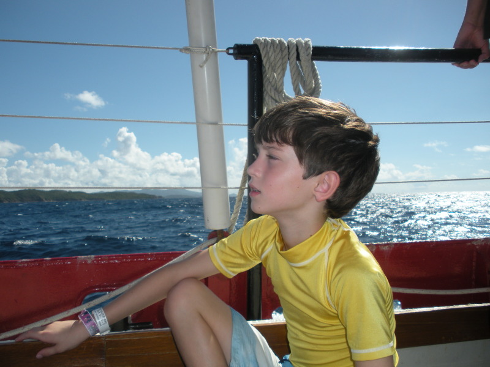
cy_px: 184
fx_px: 510
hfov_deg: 51.4
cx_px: 245
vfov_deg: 39.7
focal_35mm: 36
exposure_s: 1/1200
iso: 64
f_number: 3.5
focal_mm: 6.3
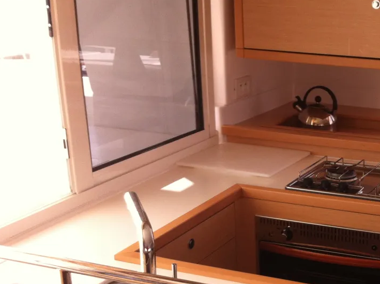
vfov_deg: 21.0
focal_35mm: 69
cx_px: 364
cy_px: 227
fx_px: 757
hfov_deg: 26.9
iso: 80
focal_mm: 3.85
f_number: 2.8
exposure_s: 1/190
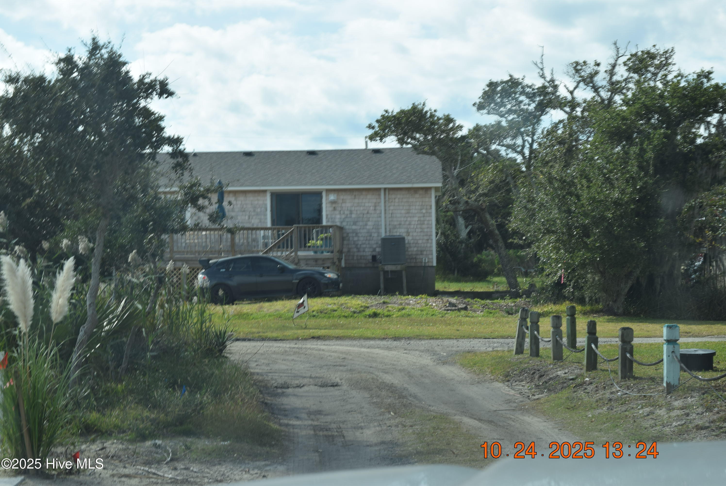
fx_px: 1665
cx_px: 363
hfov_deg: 24.6
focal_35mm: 82
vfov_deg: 16.6
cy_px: 243
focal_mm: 55
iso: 100
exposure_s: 1/200
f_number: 9
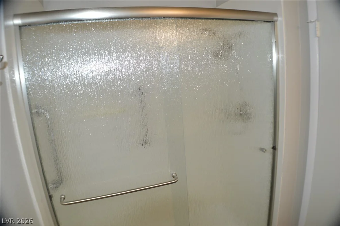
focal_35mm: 30
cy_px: 113
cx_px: 170
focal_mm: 20
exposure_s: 1/60
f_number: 3.8
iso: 450
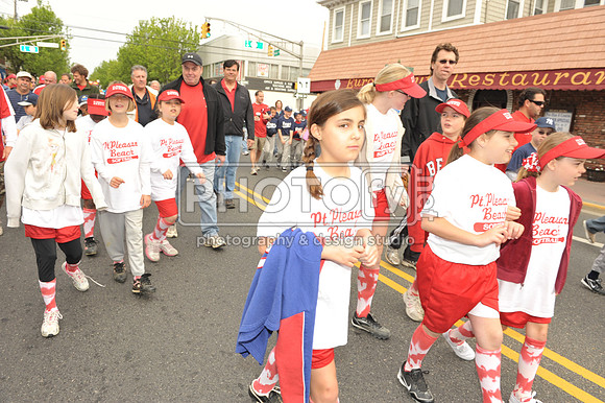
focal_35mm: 24
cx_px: 302
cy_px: 202
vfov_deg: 53.1
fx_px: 403
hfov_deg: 73.8
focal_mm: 24
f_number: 7.1
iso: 400
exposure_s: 1/250
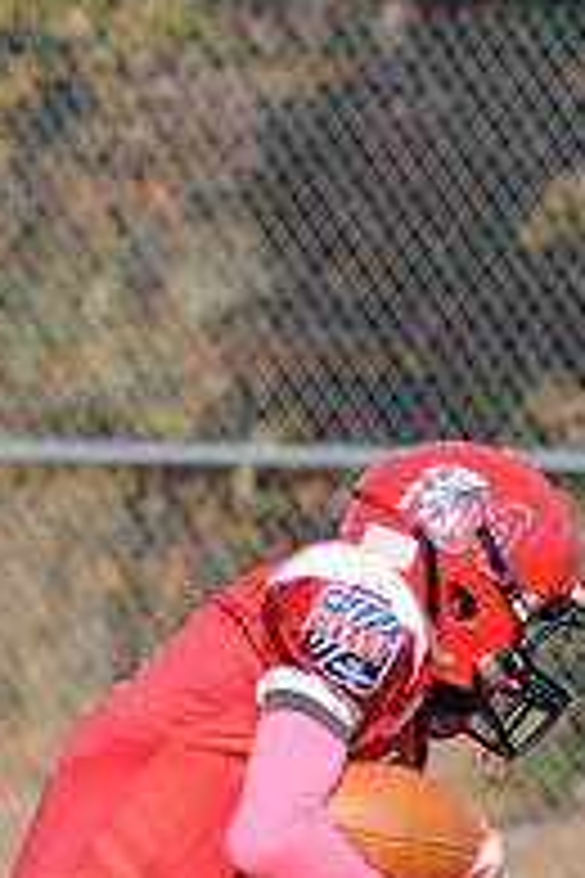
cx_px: 115
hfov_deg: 1.0
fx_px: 32611
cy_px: 1198
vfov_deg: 1.5
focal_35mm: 1338
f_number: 8
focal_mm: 300
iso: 200
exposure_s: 1/500
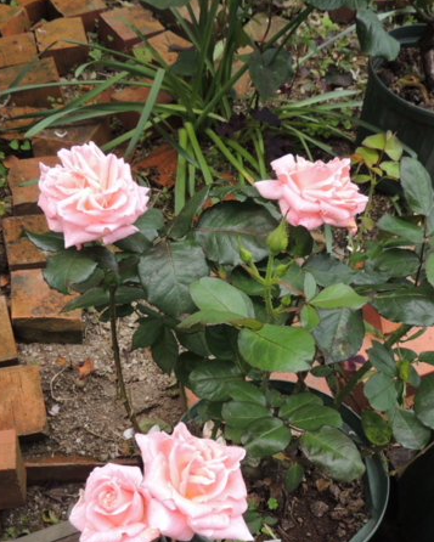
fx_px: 674
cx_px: 241
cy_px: 338
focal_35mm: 42
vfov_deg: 43.5
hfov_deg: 35.6
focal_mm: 4.3
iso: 100
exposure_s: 1/320
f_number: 3
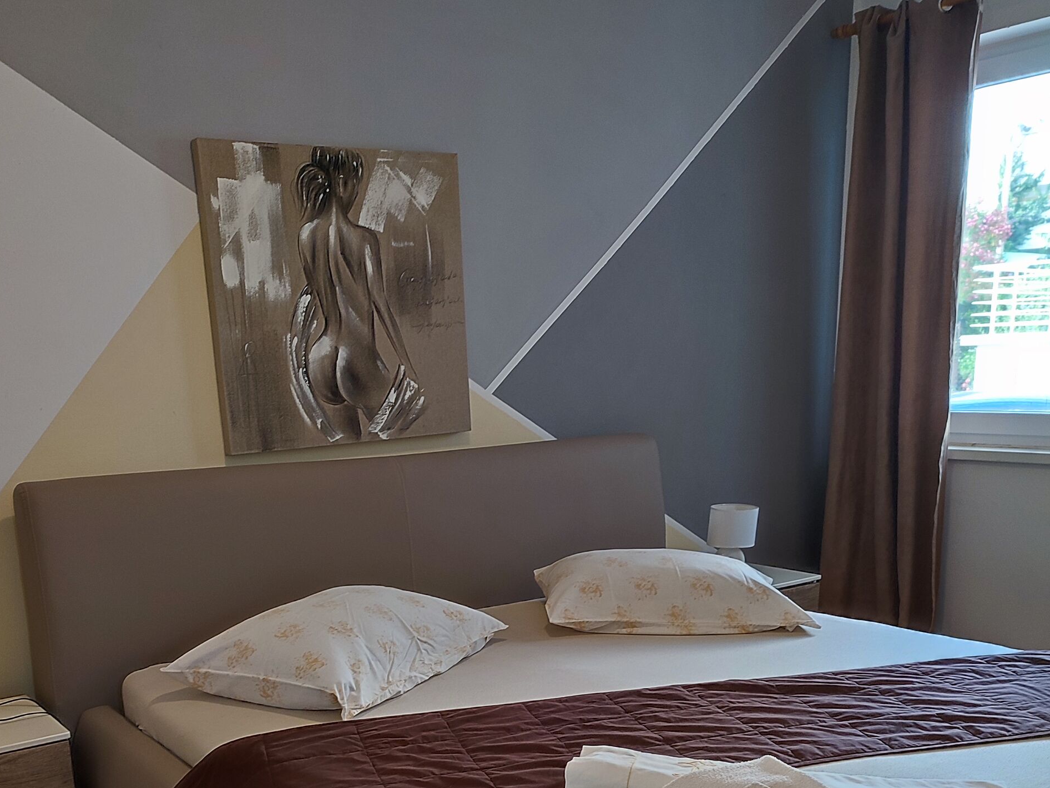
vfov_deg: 37.2
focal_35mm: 37
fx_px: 1122
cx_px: 473
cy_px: 635
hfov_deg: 50.1
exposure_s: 1/25
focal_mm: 6.04
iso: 873
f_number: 1.9
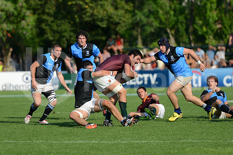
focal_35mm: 195
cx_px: 116
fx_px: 1262
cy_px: 78
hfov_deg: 10.5
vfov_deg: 7.0
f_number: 2.8
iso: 250
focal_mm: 195
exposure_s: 1/2000
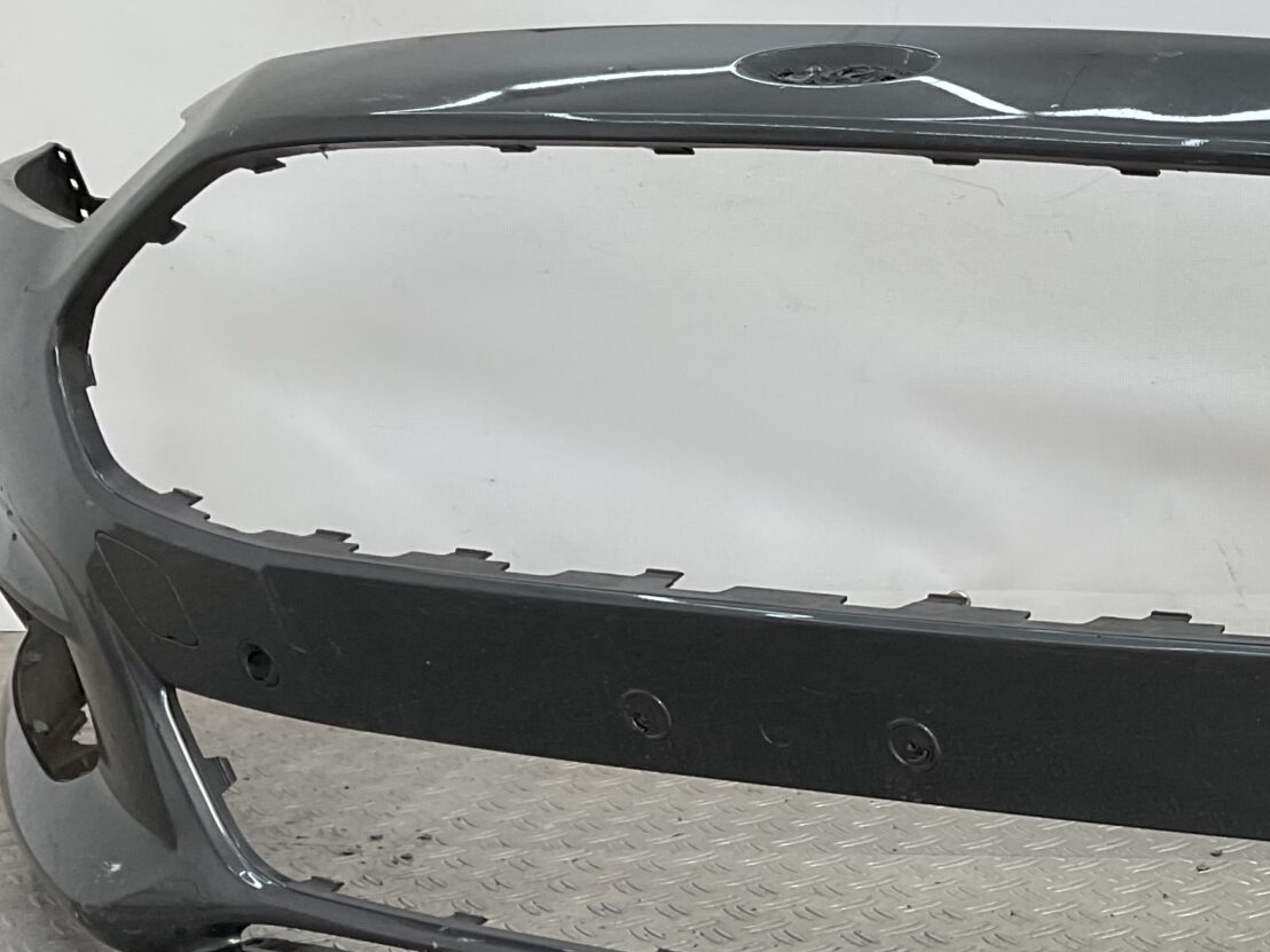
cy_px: 407
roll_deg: -1.3
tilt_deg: -8.9
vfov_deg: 21.9
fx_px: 2458
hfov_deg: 26.5
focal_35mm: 67
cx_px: 1430
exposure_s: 1/178
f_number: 1.8
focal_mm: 3
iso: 16
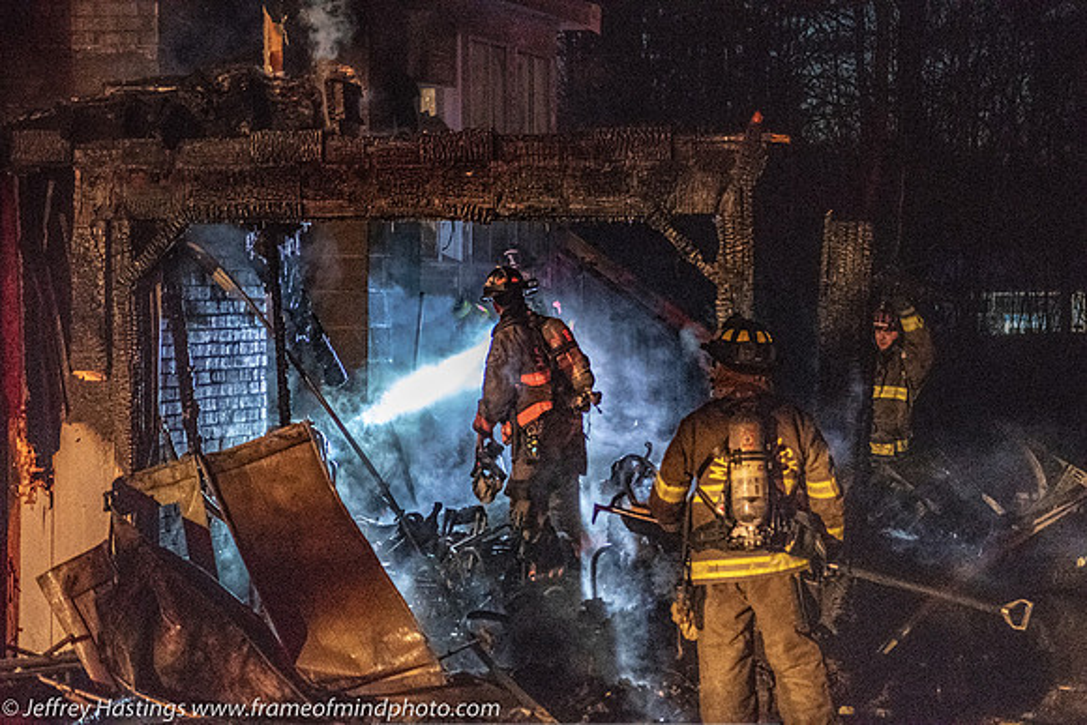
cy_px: 362
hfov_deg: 17.1
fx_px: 3624
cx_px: 544
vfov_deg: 11.4
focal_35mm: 120
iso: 6400
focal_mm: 80
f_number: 4.2
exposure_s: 1/50
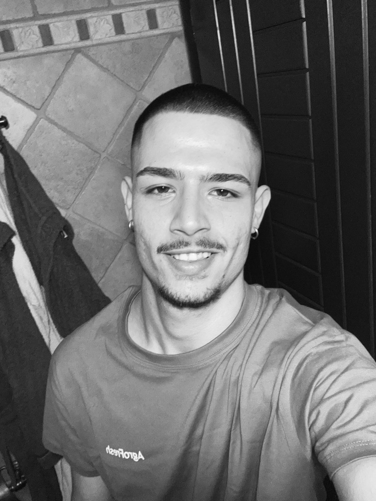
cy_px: 250
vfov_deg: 60.0
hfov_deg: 46.8
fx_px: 434
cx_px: 188
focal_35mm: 30
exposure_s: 1/50
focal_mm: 2.69
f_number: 1.9
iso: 50
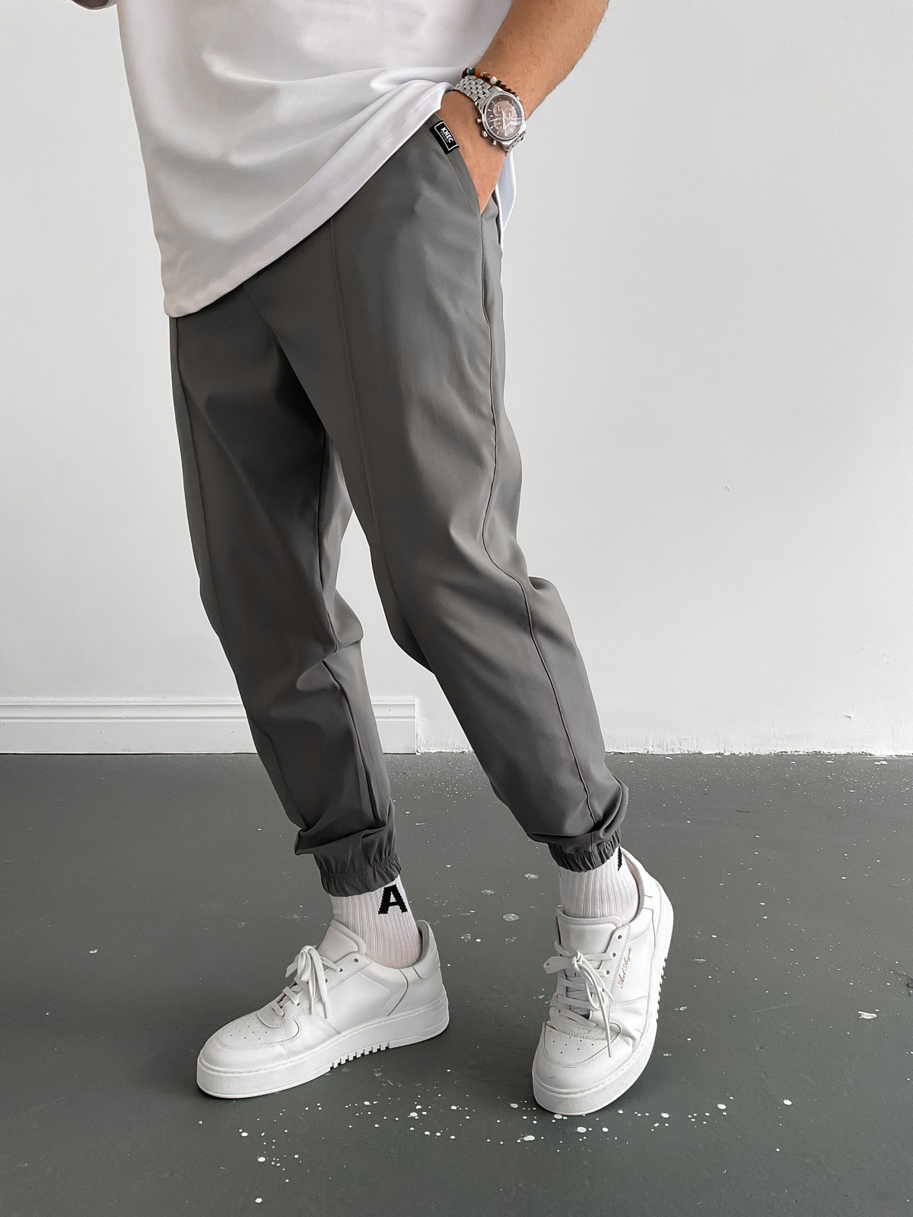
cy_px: 608
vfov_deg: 61.7
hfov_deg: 48.2
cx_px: 456
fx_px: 1020
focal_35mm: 29
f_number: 1.8
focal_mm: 3
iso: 64
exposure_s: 1/80
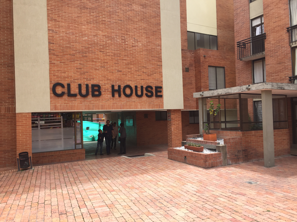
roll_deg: +1.9
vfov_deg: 48.2
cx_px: 148
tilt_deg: +1.7
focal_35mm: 29
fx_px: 249
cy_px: 111
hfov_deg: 61.7
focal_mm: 4.15
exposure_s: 1/760
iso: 32
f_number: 2.2
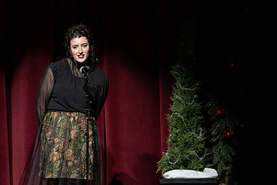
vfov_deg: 3.6
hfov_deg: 5.4
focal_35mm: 384
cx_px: 71
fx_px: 2954
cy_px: 114
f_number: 3.5
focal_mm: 180
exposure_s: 1/400
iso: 800
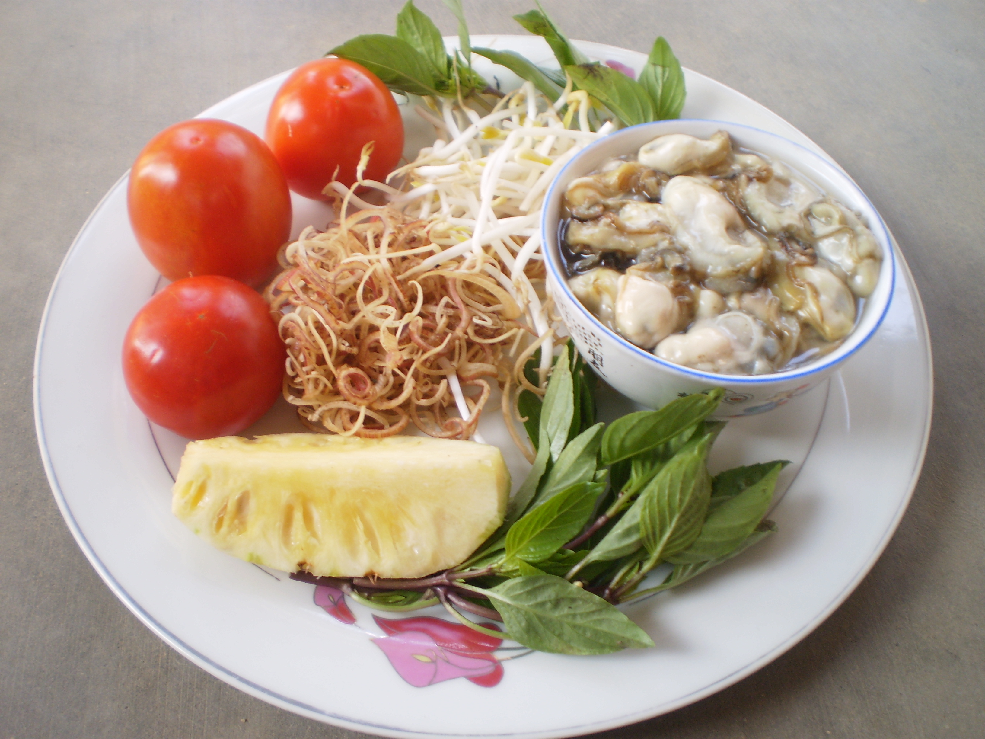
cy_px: 370
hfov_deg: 51.4
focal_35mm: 36
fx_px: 1024
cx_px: 492
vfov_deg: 39.7
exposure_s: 1/30
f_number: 3.1
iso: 64
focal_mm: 6.3
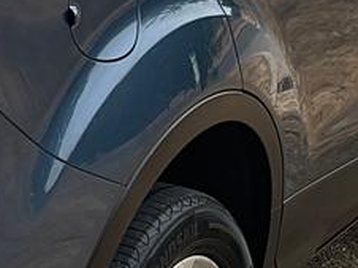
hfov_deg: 12.6
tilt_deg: -18.4
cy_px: 84
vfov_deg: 9.6
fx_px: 1591
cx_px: -59
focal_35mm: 154
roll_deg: +0.3
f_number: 1.8
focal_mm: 3
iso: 25
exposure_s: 1/804
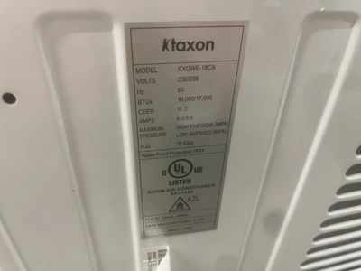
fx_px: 271
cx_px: 180
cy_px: 136
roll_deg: -0.4
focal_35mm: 26
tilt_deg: -34.1
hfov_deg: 67.3
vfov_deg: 53.1
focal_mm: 5.1
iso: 250
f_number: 1.6
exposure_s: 1/60
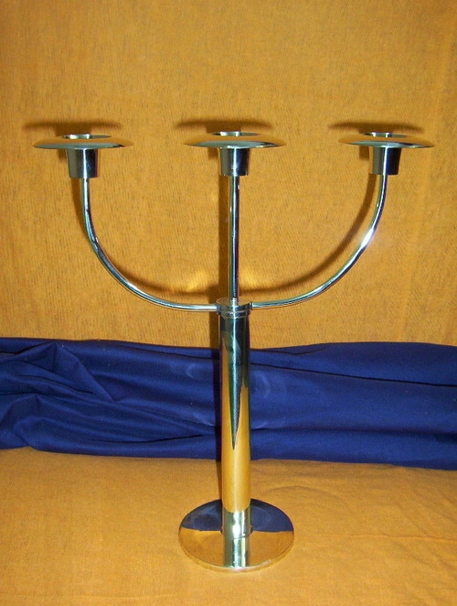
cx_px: 228
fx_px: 631
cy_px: 303
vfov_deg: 51.2
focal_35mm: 36
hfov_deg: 39.8
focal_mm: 5.54
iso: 140
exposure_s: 1/30
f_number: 2.76
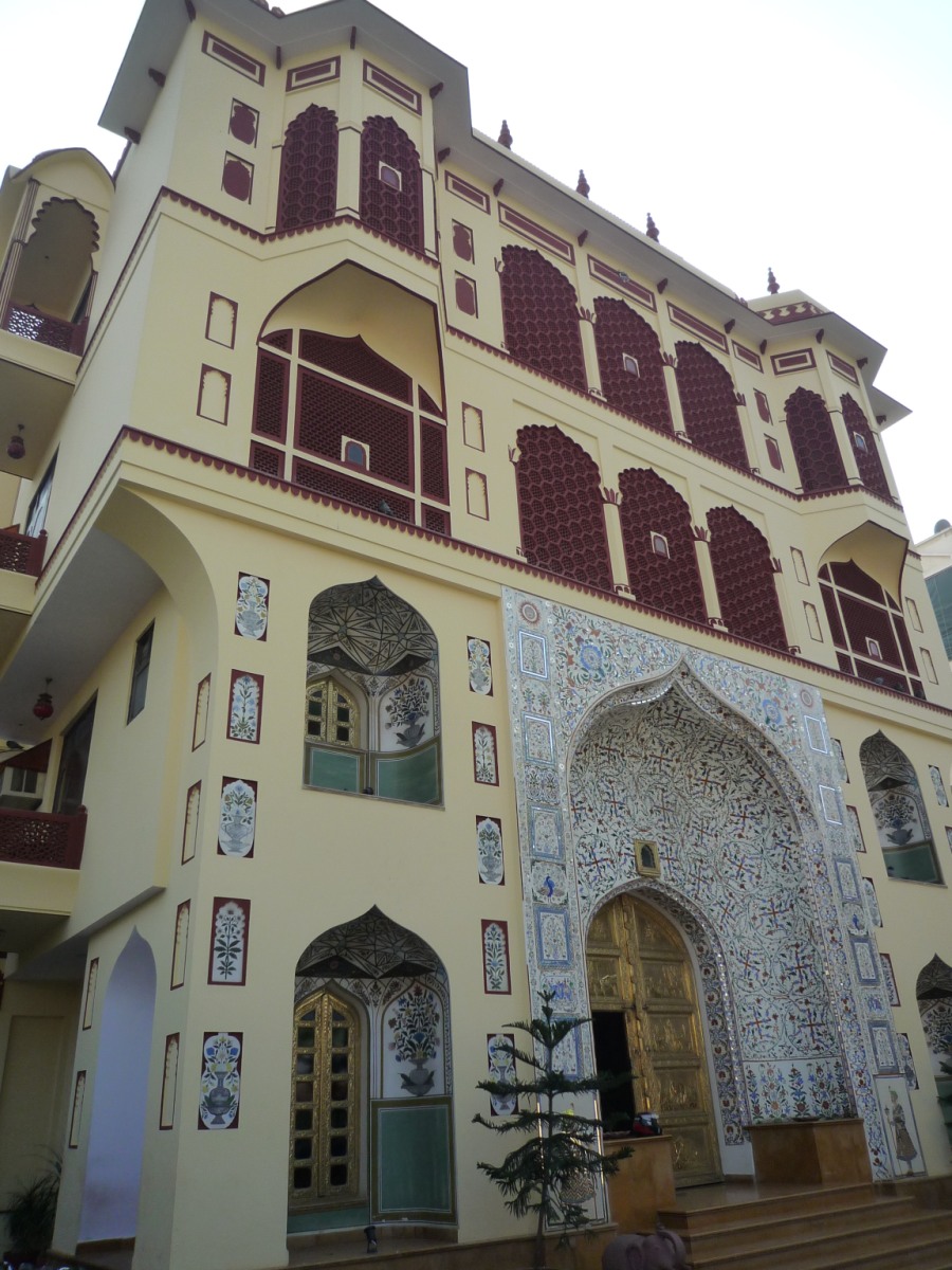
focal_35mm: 25
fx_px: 917
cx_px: 476
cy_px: 635
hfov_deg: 54.9
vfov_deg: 69.4
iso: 160
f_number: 3.5
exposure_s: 1/500
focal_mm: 4.4
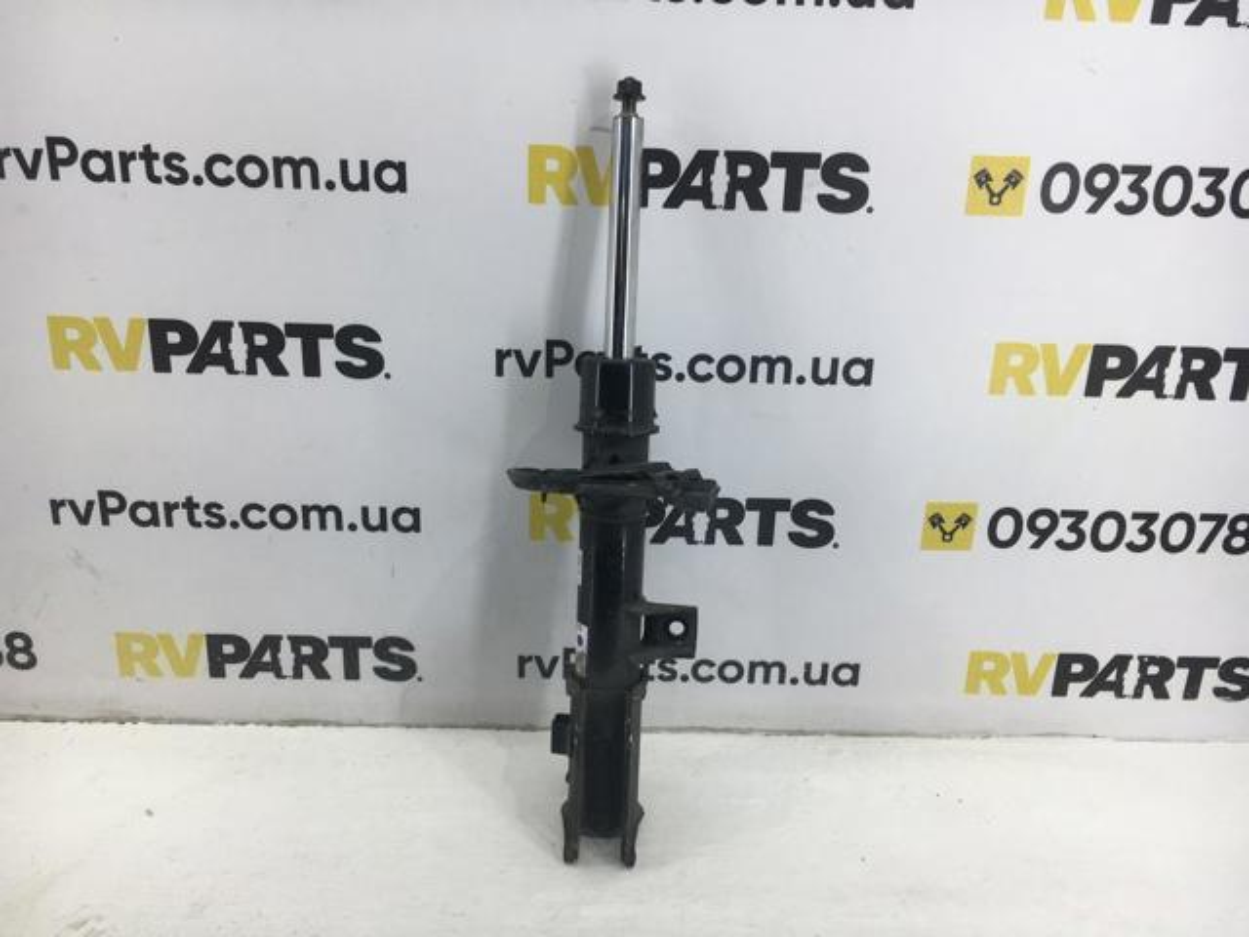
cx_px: 624
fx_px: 1046
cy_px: 468
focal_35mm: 29
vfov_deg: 48.2
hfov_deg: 61.7
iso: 40
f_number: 2.2
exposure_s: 1/100
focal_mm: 4.15
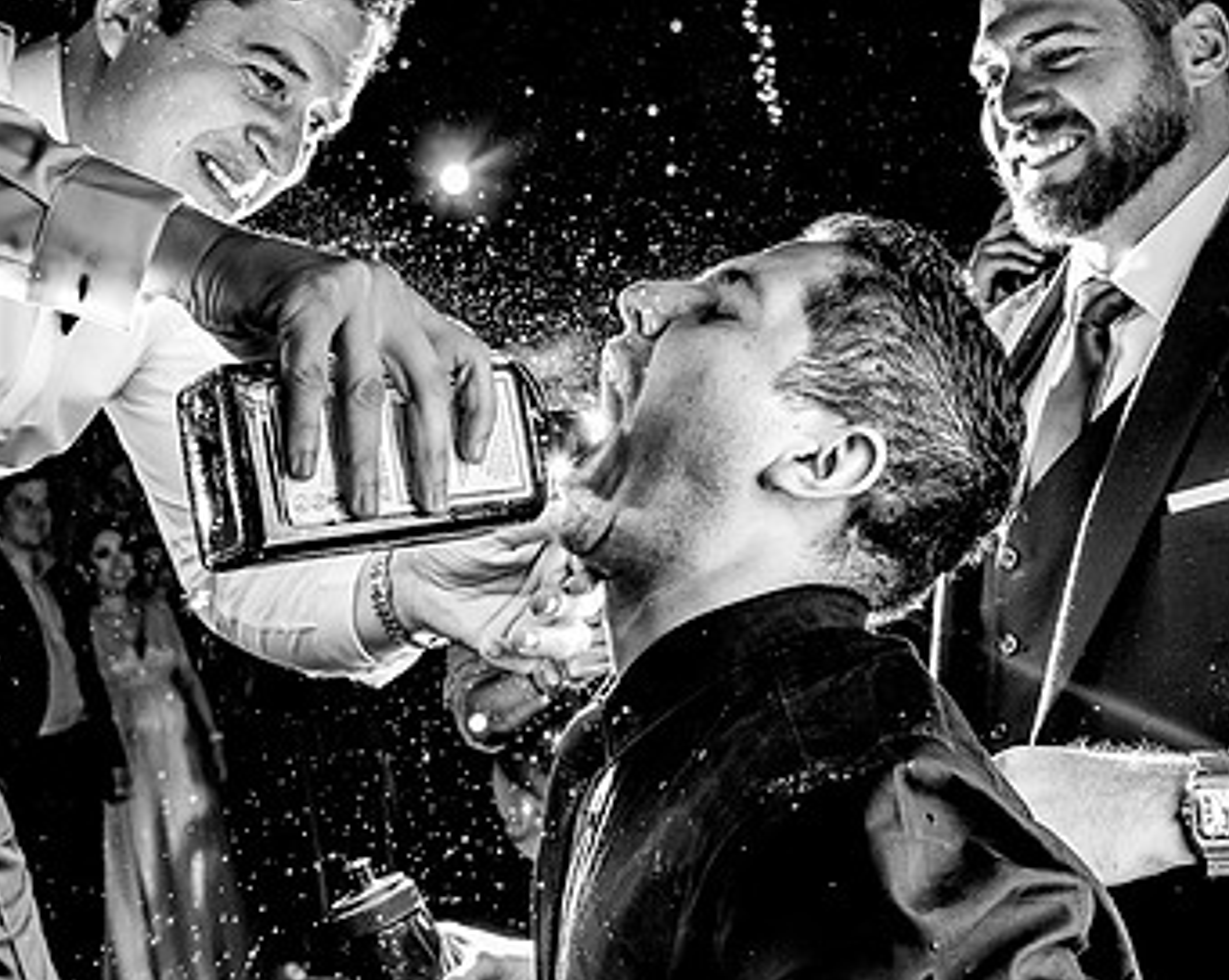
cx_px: 609
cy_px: 427
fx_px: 1526
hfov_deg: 43.9
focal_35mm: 42
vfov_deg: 35.6
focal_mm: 24
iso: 2000
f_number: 5.6
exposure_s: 1/125
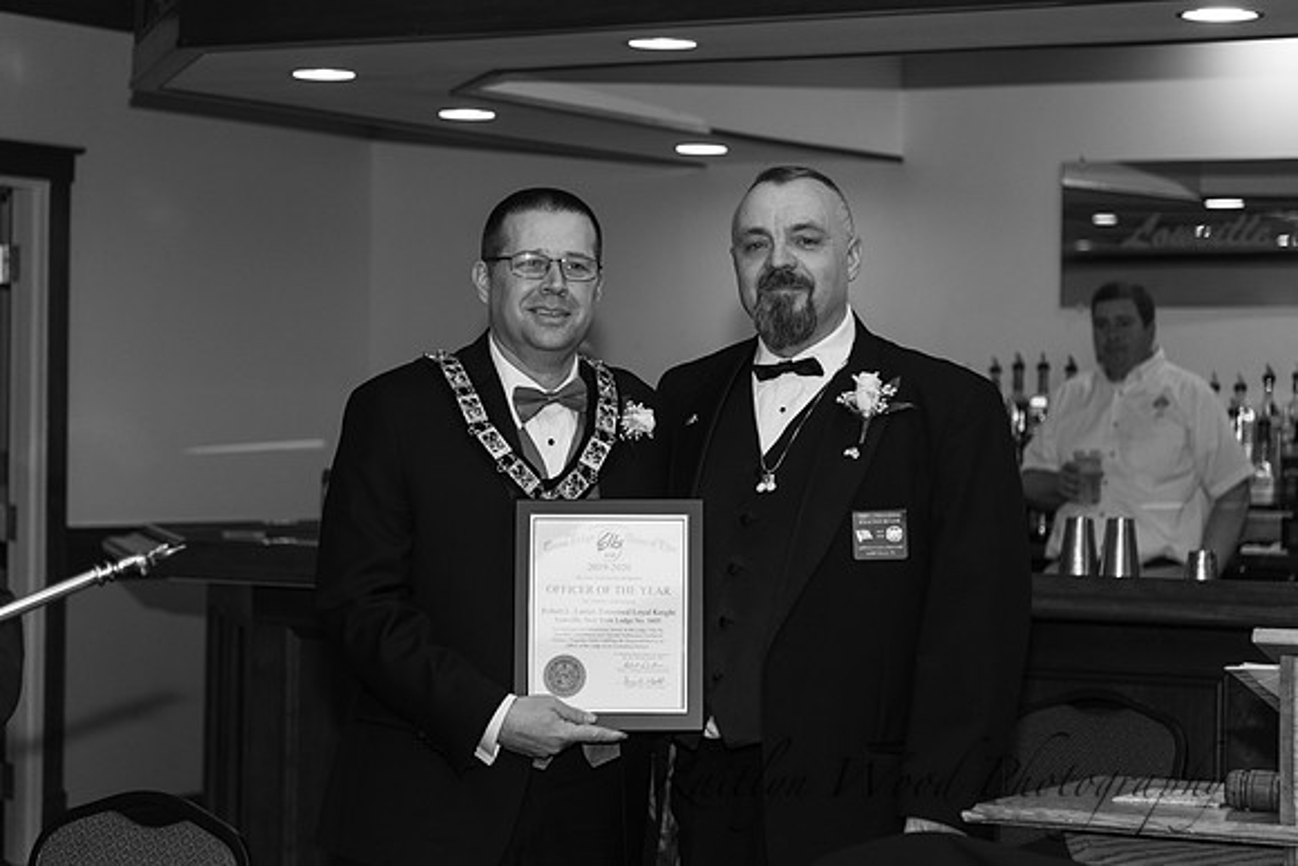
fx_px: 3426
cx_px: 649
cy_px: 433
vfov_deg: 14.4
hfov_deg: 21.5
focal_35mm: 95
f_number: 4
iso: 800
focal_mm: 95
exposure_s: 1/200
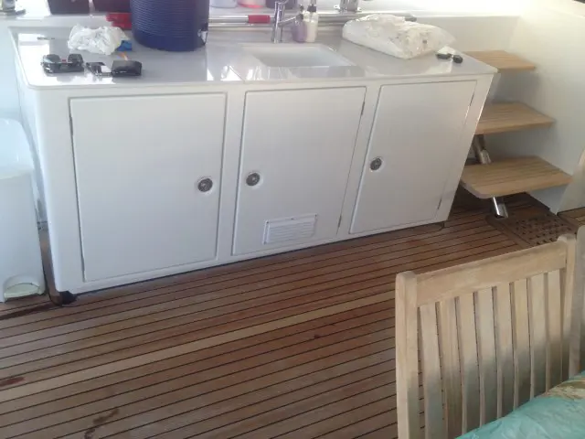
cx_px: 292
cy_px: 220
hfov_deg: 52.6
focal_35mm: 35
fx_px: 591
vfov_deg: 40.7
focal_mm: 4.28
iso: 50
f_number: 2.4
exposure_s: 1/132
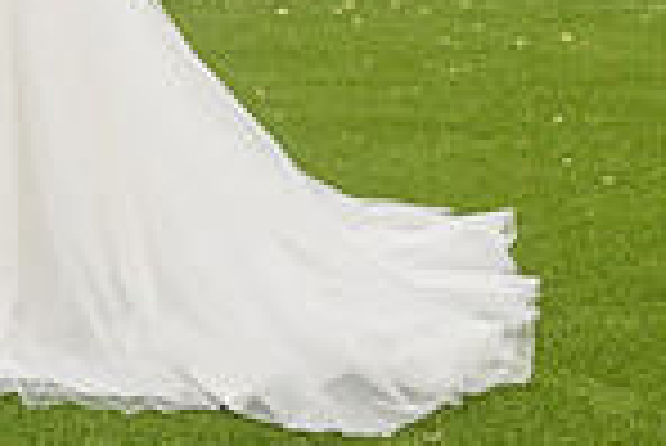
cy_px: -304
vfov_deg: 10.5
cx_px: -153
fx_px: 2315
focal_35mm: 125
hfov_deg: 15.7
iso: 200
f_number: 5.6
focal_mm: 32
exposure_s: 1/250
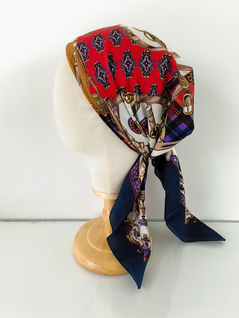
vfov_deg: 73.9
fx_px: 212
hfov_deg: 58.9
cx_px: 120
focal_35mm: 23
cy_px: 159
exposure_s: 1/60
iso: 50
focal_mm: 1.65
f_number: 2.2
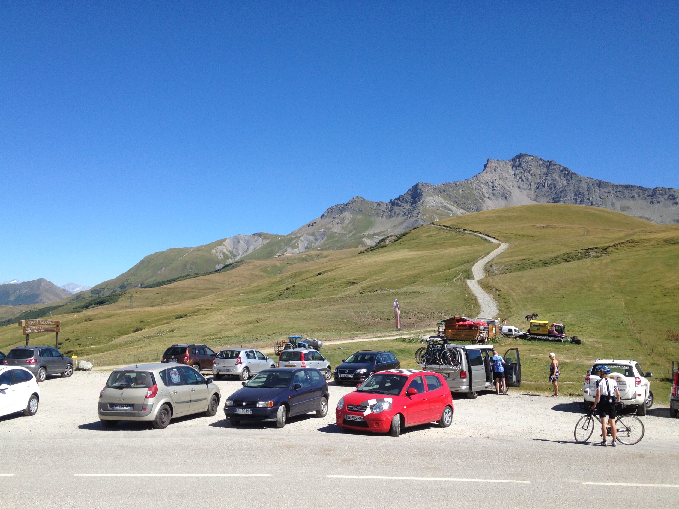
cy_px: 261
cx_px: 333
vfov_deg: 39.7
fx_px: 706
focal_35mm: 36
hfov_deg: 51.3
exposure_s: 1/1623
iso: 64
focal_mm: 4.28
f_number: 2.4
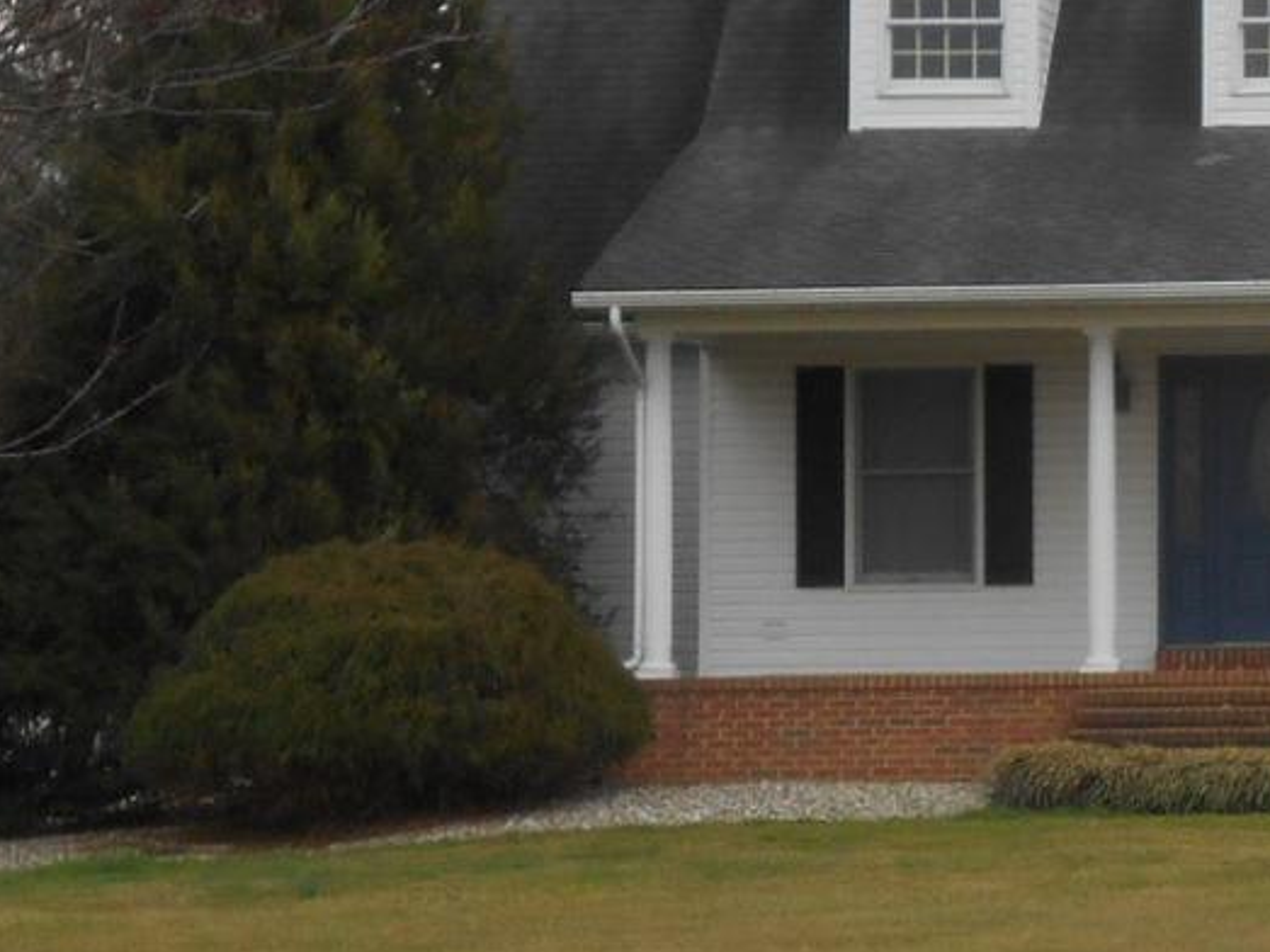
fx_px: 8766
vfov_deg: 6.2
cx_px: 1535
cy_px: 301
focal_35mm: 239
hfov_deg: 8.2
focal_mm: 10.9
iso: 80
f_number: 4.4
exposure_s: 1/320
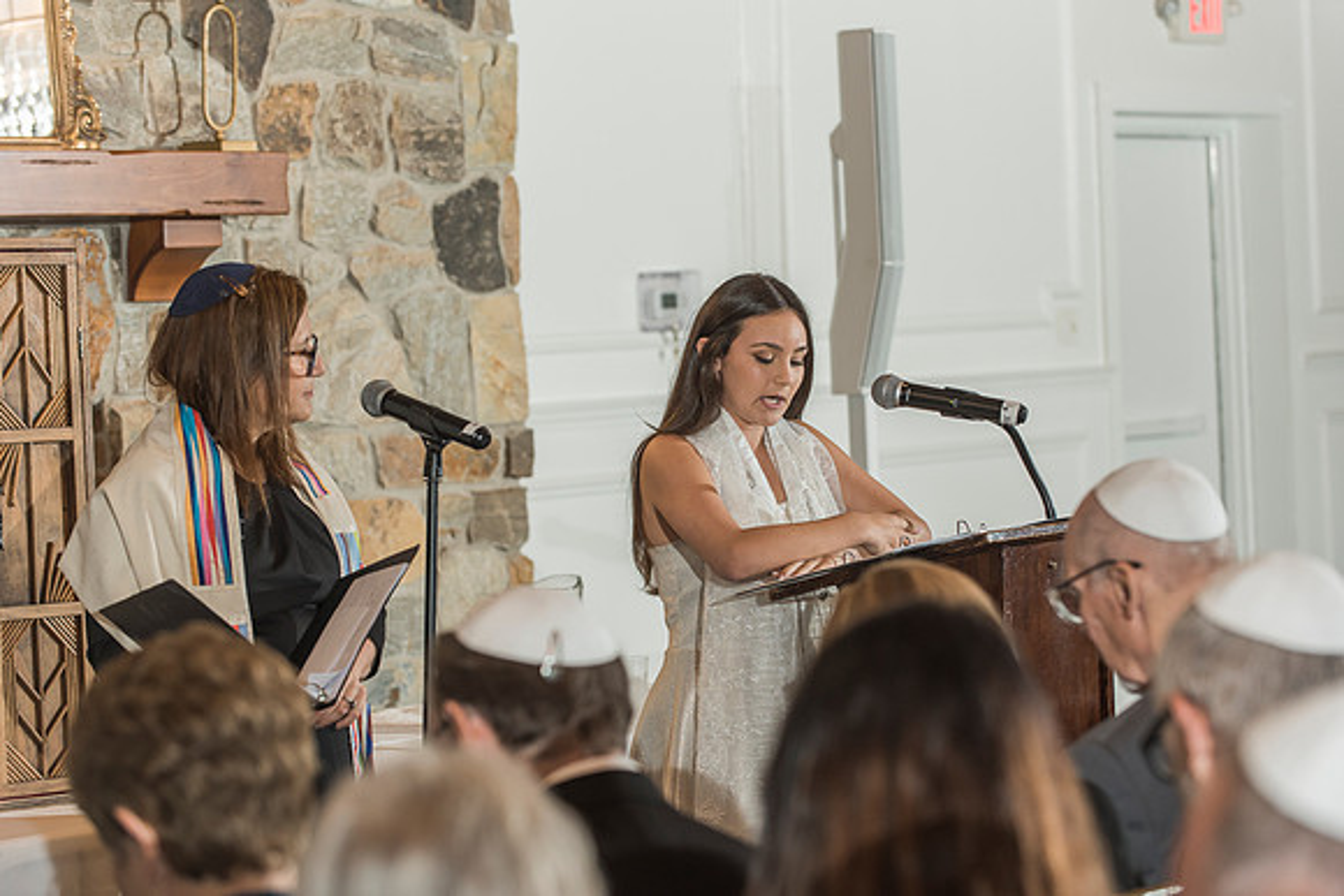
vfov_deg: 12.5
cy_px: 448
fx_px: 4107
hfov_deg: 18.6
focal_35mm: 110
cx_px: 672
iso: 800
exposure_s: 1/125
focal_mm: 110
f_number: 4
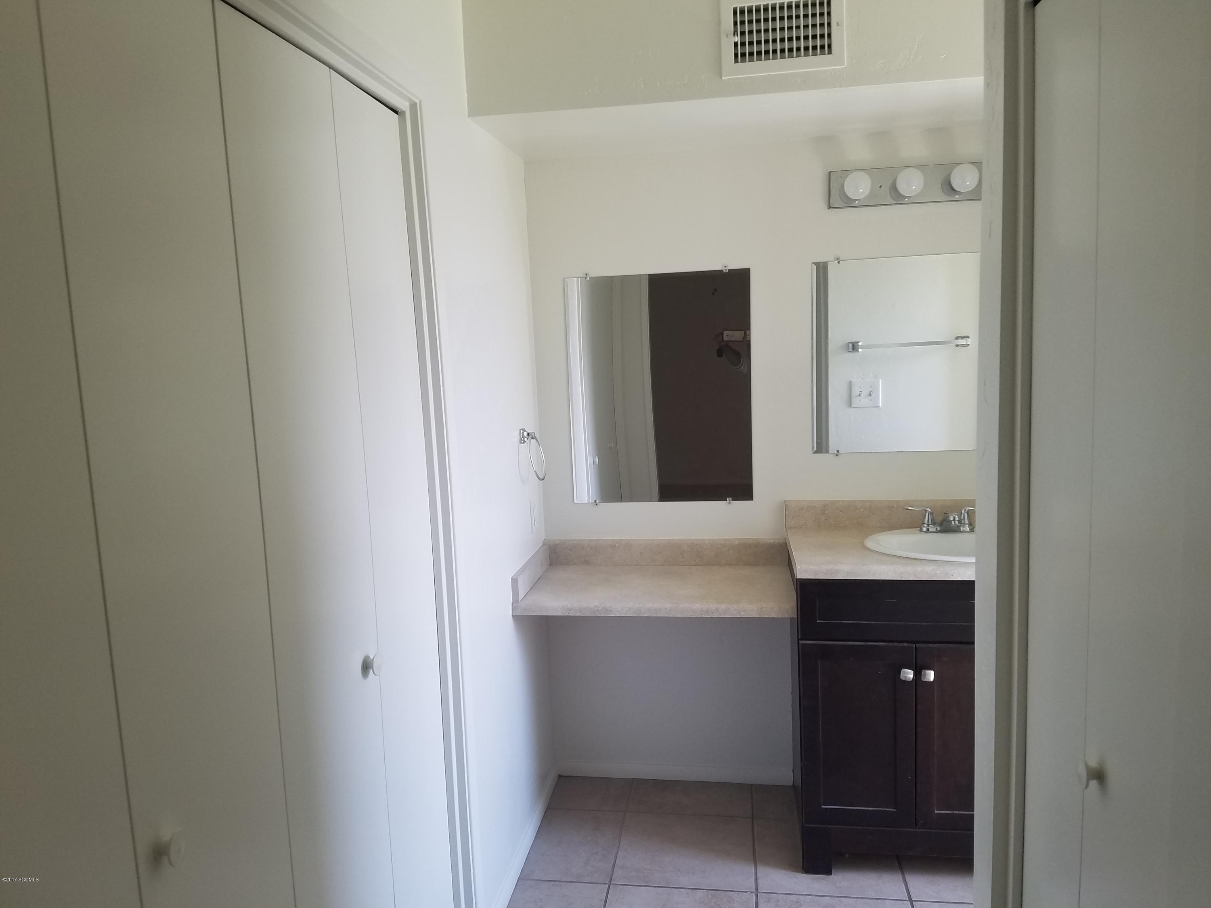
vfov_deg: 53.1
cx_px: 606
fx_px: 910
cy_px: 454
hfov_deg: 67.3
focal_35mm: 26
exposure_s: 1/60
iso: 64
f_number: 1.7
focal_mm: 4.2
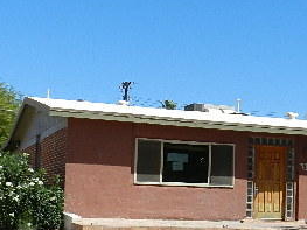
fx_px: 691
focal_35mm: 78
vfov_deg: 18.8
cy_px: 166
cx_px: 289
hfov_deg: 24.2
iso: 160
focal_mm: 5.6
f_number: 4
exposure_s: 1/1250
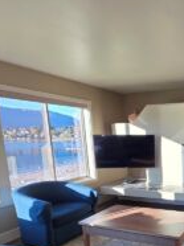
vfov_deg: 62.0
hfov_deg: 41.0
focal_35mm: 28
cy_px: 164
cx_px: 197
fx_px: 199
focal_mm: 2.2
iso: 32
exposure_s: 1/120
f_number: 1.9
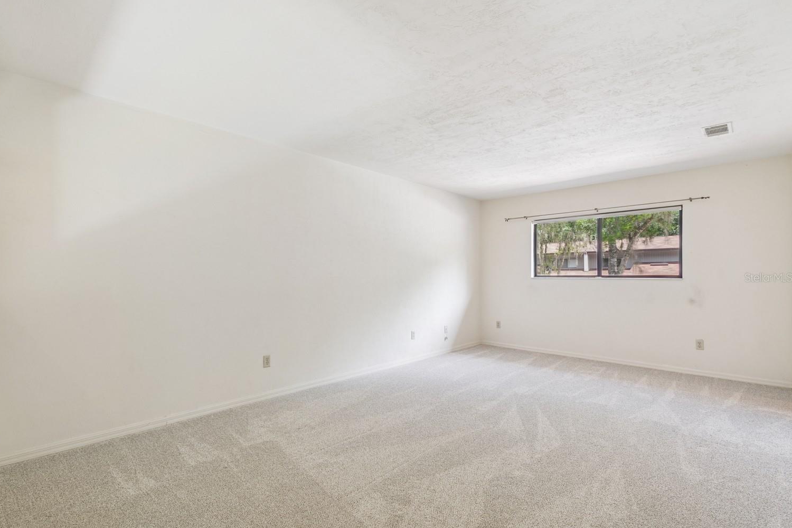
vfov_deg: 73.7
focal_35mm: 16
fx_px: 352
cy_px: 277
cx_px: 372
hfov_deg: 96.6
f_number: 8
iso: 200
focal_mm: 10
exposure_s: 1/13
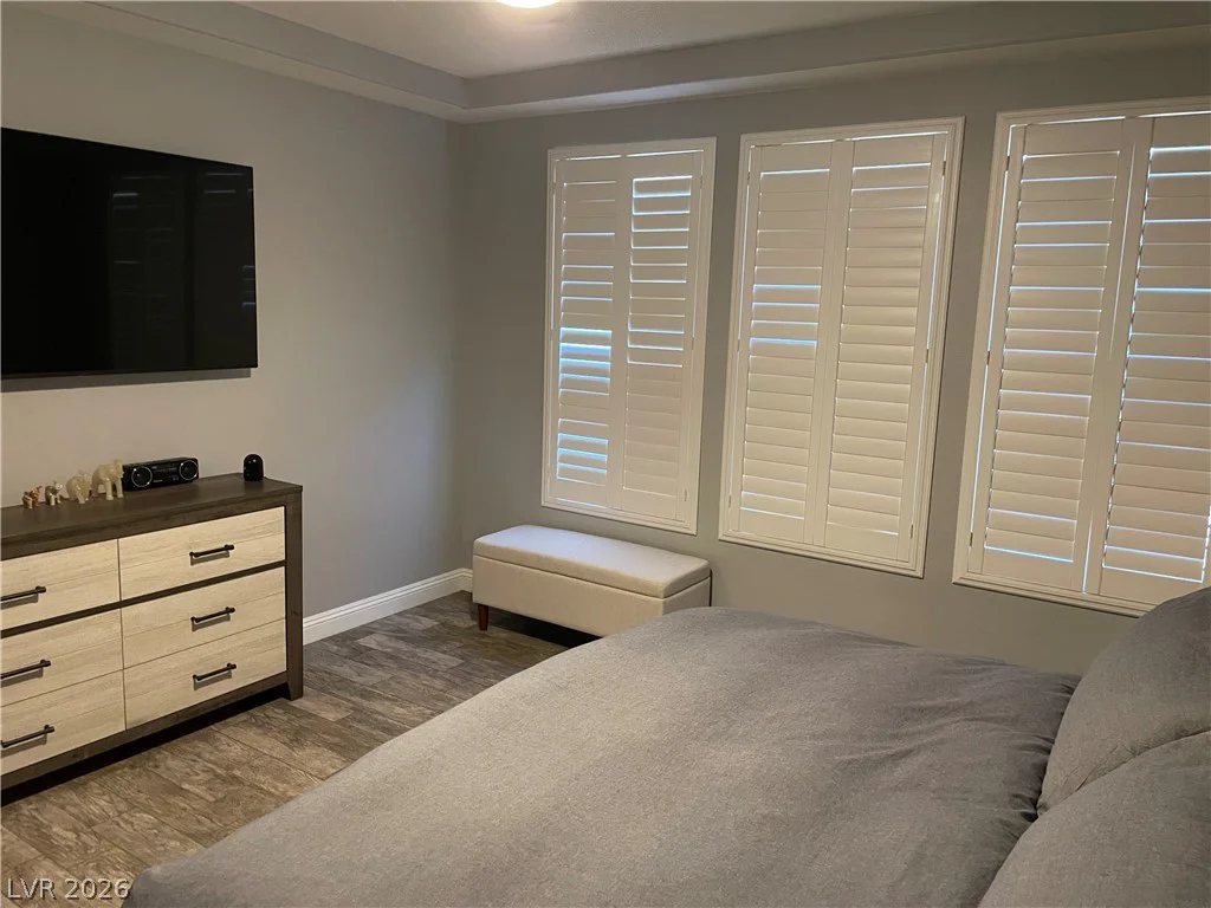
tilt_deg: -8.0
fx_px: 910
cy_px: 454
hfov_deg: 67.3
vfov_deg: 53.1
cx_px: 606
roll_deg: -1.7
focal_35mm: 26
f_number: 1.6
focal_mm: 4.2
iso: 400
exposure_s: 1/40
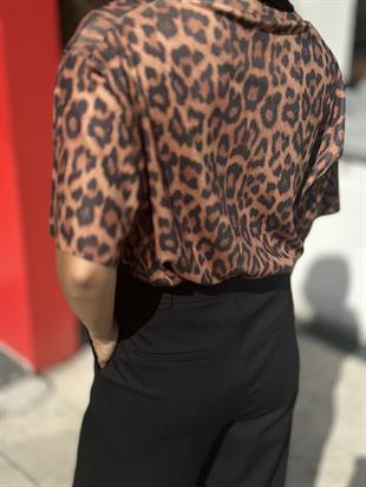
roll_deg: -0.9
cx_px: 183
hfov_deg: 30.3
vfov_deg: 39.6
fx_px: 676
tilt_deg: -24.6
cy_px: 244
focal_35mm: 48
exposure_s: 1/4785
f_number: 1.78
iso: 100
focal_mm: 6.86
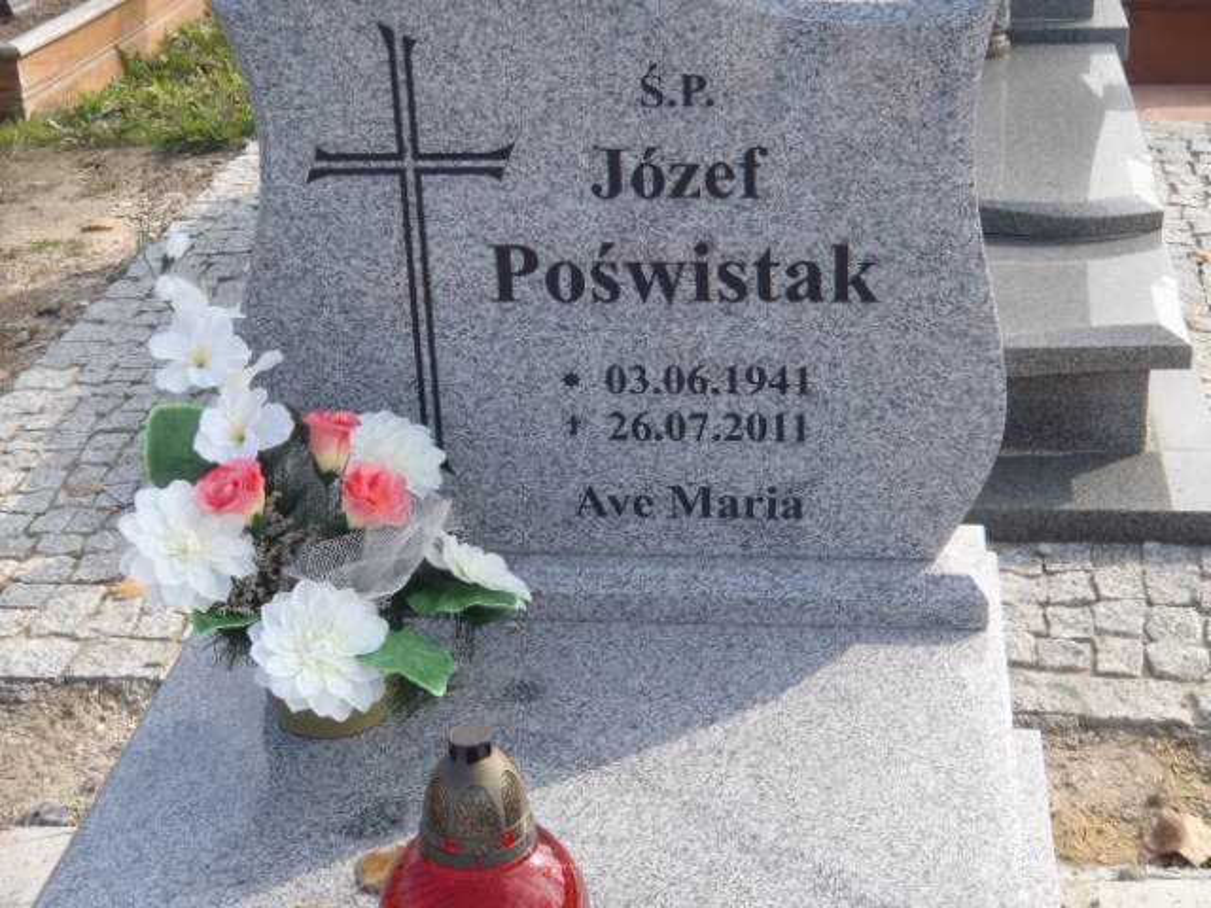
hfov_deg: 33.8
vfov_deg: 25.7
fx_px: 1994
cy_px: 454
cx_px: 606
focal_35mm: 57
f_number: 5
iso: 64
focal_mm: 10.34
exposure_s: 1/160
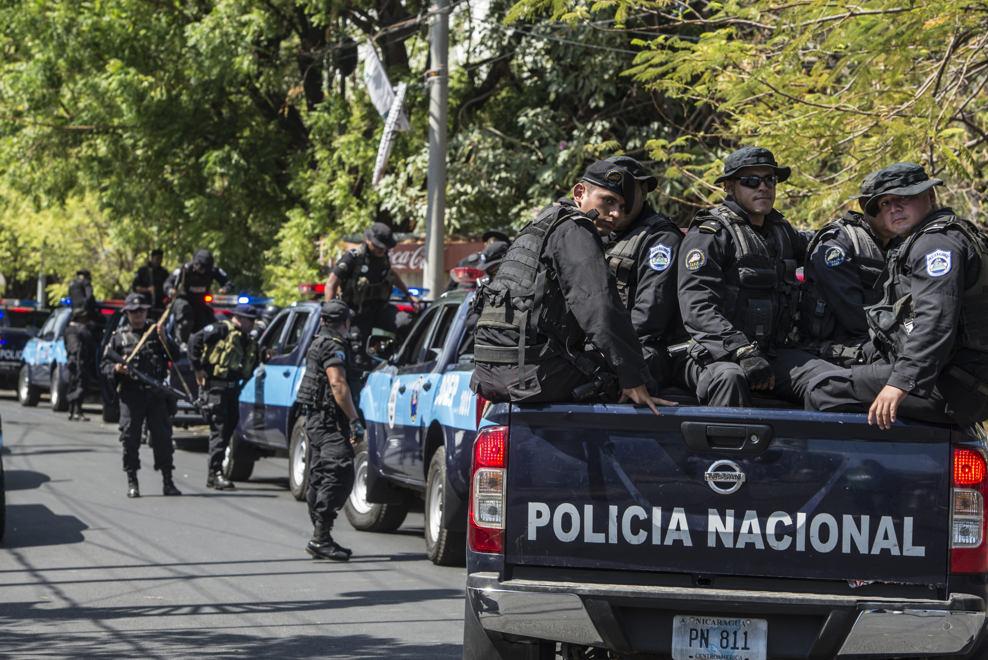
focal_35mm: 112
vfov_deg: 12.2
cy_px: 330
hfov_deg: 18.3
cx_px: 494
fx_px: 3075
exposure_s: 1/320
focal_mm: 112
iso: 200
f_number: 7.1
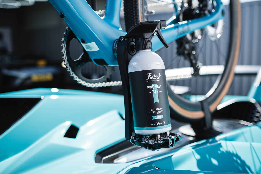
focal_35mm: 35
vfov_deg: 37.9
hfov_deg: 54.4
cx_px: 130
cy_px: 87
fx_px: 254
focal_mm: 23
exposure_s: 1/680
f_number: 2
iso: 160
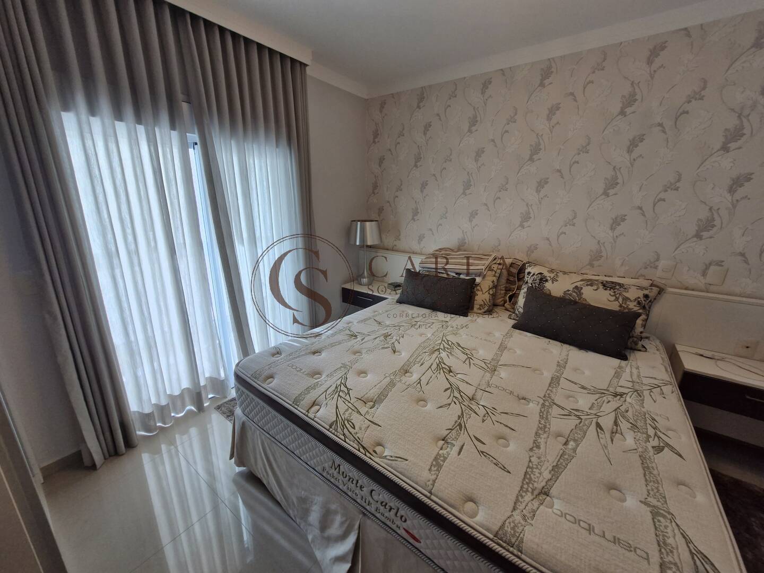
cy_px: 286
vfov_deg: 89.9
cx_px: 382
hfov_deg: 106.2
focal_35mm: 13
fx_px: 287
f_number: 2.2
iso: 50
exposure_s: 1/120
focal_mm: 1.74
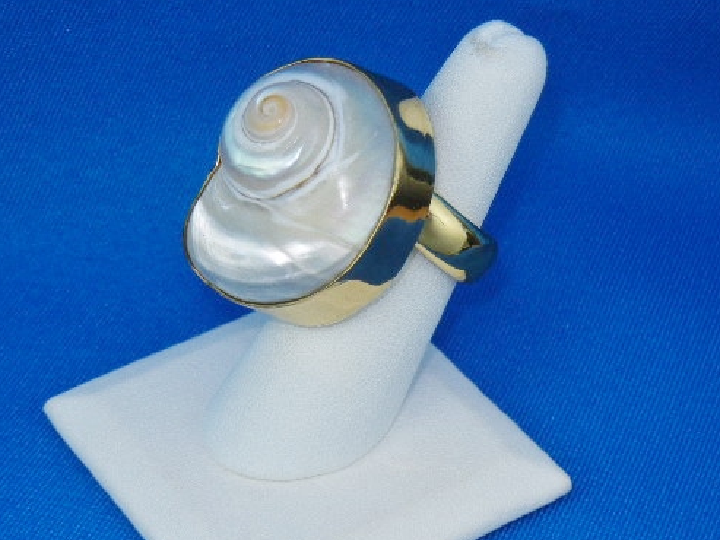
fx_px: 2080
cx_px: 367
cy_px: 349
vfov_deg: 14.8
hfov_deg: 19.6
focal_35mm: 100
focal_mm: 13.9
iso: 200
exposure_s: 1/31.7
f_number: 4.3
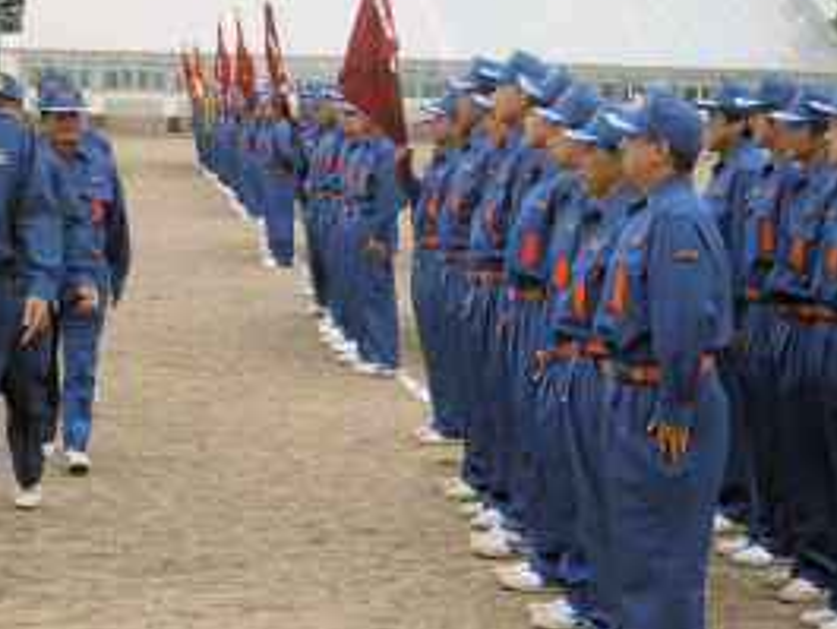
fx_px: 2854
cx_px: 303
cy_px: 296
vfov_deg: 12.6
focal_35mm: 118
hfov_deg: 16.7
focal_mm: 12.2
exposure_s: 1/400
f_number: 3.9
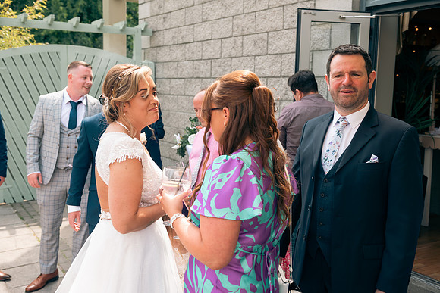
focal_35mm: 40
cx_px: 220
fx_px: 489
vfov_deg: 33.4
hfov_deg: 48.4
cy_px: 146
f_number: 5
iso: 100
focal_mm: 40
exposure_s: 1/200
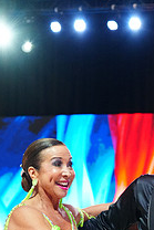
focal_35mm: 195
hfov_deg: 7.0
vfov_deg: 10.3
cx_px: 137
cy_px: 318
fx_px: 1249
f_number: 4
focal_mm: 70
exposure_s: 1/250
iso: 2500
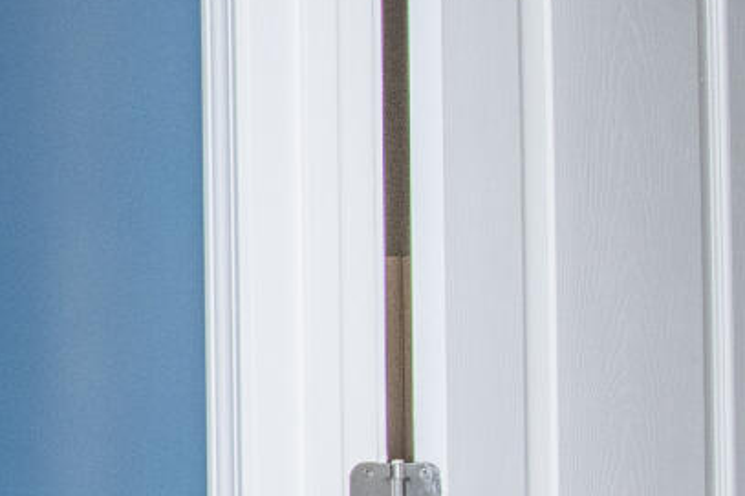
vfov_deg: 11.5
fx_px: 2441
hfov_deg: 13.7
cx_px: -901
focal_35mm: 118
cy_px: 426
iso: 400
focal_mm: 16
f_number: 9
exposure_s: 1/60
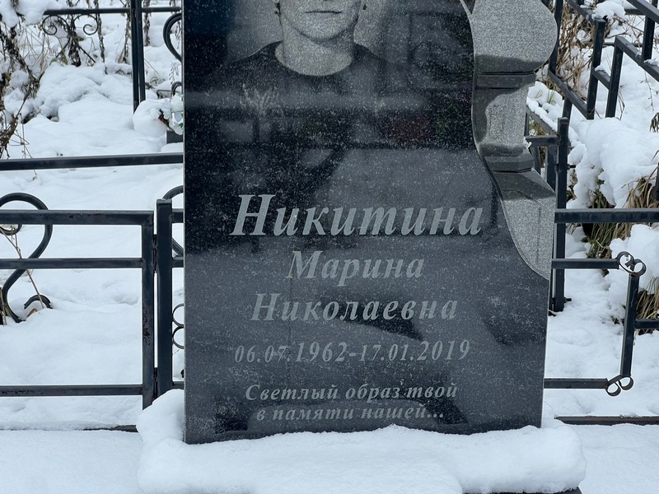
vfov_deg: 19.1
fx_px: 1466
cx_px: 330
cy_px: 247
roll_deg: -2.0
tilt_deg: -17.8
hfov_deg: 25.3
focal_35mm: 77
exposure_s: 1/99
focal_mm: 9
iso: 50
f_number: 2.8
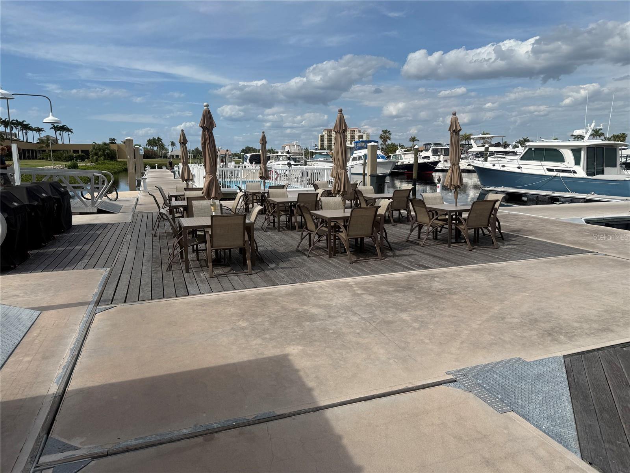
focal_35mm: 24
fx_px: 437
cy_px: 236
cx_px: 315
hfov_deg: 71.6
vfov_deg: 56.8
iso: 80
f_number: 1.78
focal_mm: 6.76
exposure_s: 1/6711
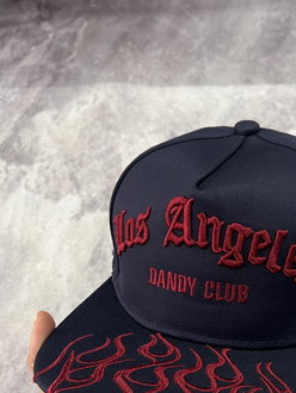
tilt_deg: -53.4
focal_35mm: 42
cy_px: 249
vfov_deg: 44.3
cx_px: 221
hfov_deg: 33.7
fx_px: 478
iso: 200
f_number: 1.5
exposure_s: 1/50
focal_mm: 5.7
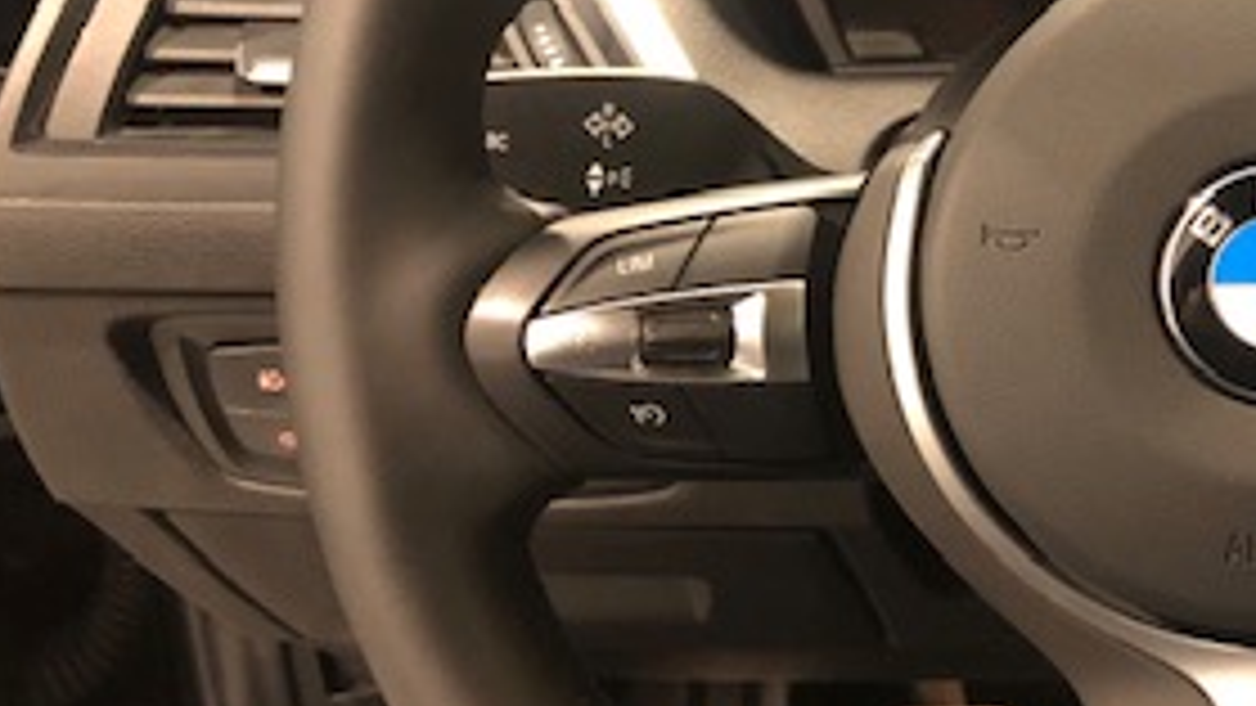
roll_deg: +0.2
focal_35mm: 70
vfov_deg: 17.2
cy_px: 193
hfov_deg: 27.8
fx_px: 2332
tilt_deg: -23.6
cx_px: 1342
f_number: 1.8
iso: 100
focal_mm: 3.99
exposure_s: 1/4
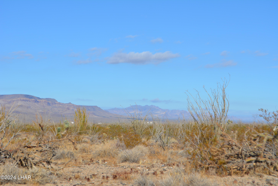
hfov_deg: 24.6
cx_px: 139
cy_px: 93
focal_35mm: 82
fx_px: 638
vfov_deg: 16.6
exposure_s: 1/320
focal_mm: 55
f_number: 9
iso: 100
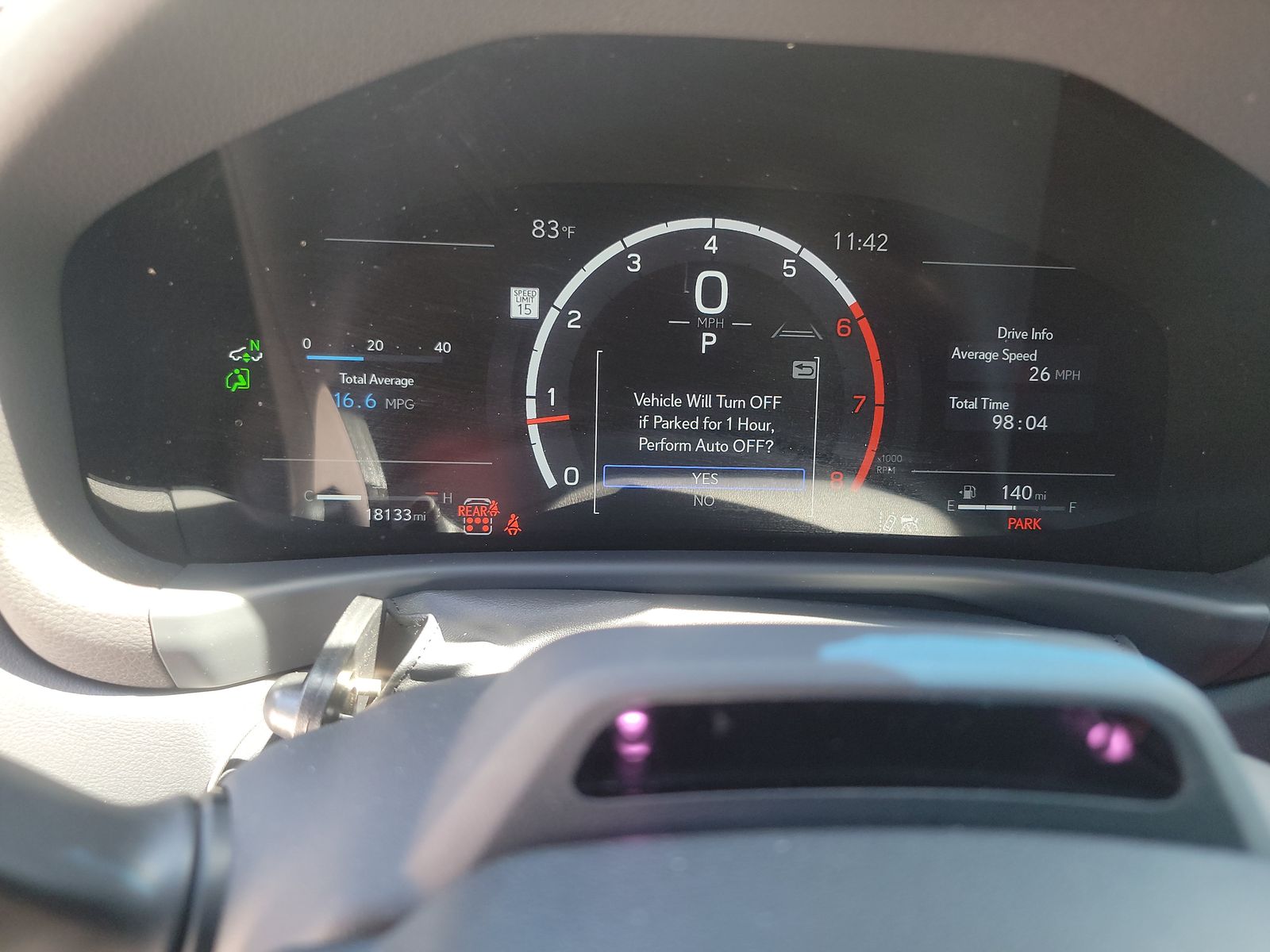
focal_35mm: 24
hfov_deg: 71.6
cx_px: 635
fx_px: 881
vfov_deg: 56.8
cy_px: 476
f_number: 1.8
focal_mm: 6.7
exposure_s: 1/59
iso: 359
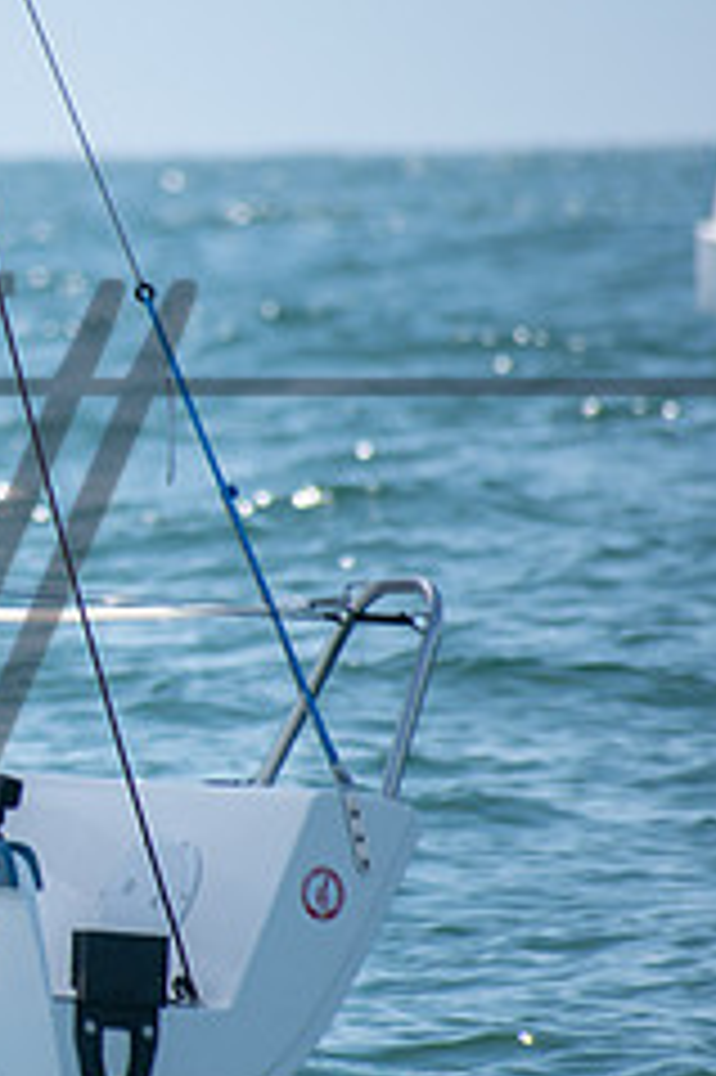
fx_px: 25035
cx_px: -450
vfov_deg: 2.5
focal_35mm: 838
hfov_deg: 1.6
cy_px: 493
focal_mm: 230
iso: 200
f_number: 6.3
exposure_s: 1/1000
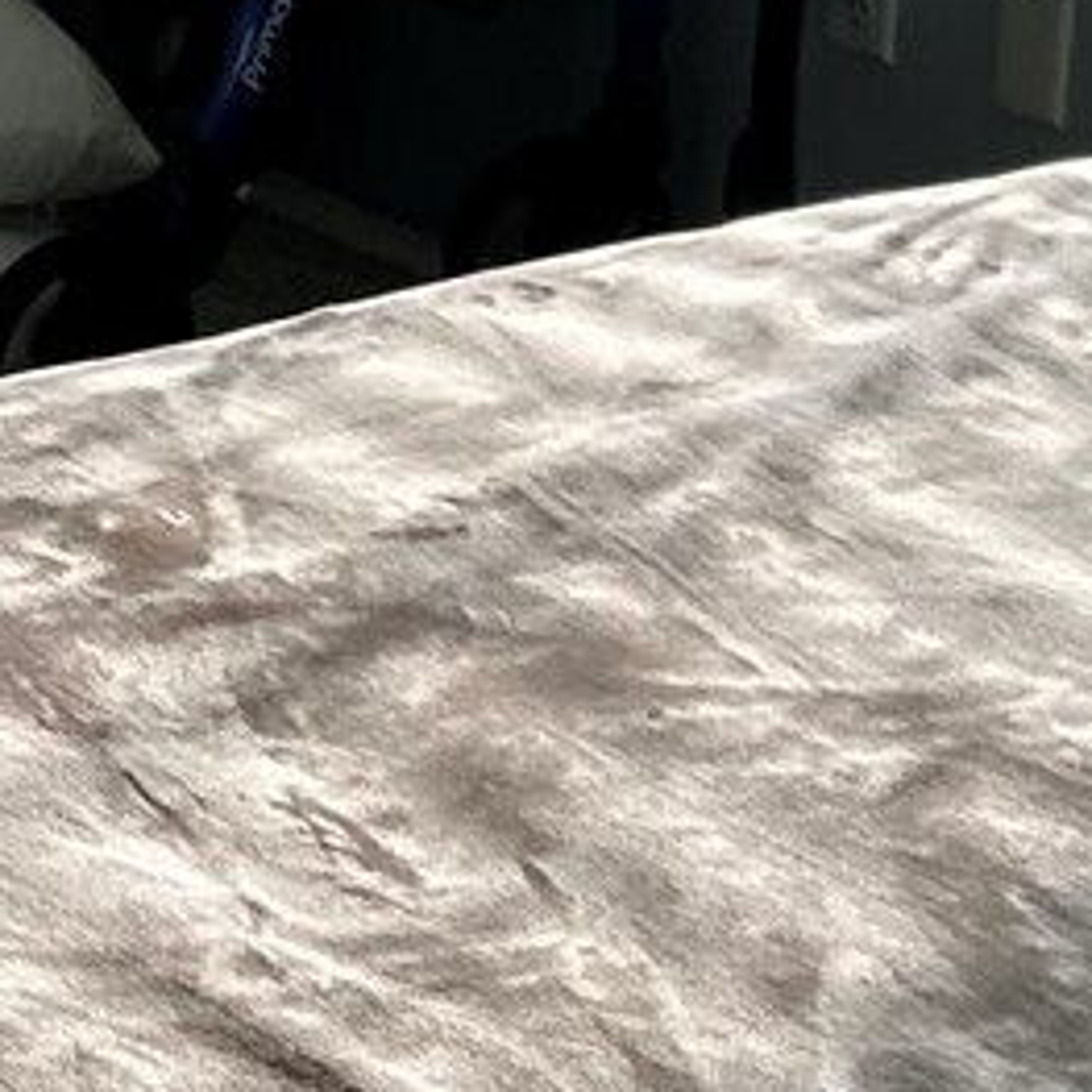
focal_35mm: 140
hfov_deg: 11.7
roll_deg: -0.9
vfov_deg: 11.9
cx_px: -739
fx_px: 4997
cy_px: -590
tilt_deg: -9.9
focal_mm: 5.7
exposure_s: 1/67
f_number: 1.5
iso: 125
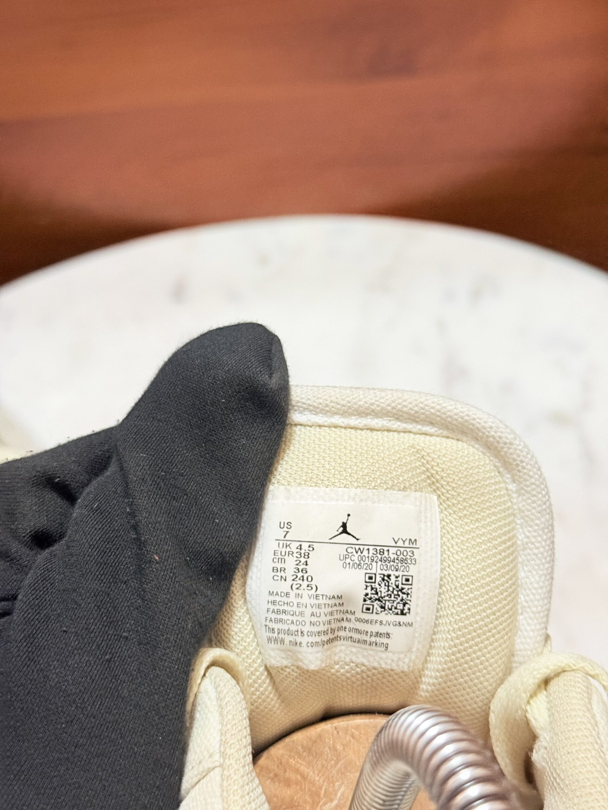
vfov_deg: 39.7
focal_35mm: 48
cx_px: 304
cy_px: 405
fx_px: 1124
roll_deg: +4.9
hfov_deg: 30.3
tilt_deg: -42.0
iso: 250
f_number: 1.78
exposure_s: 1/50
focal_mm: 6.76
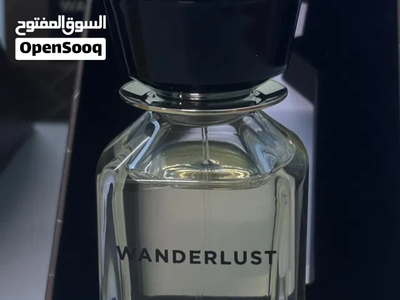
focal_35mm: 52
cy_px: 150
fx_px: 601
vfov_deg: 28.0
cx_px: 200
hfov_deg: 36.8
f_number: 1.6
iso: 80
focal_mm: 5.96
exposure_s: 1/50
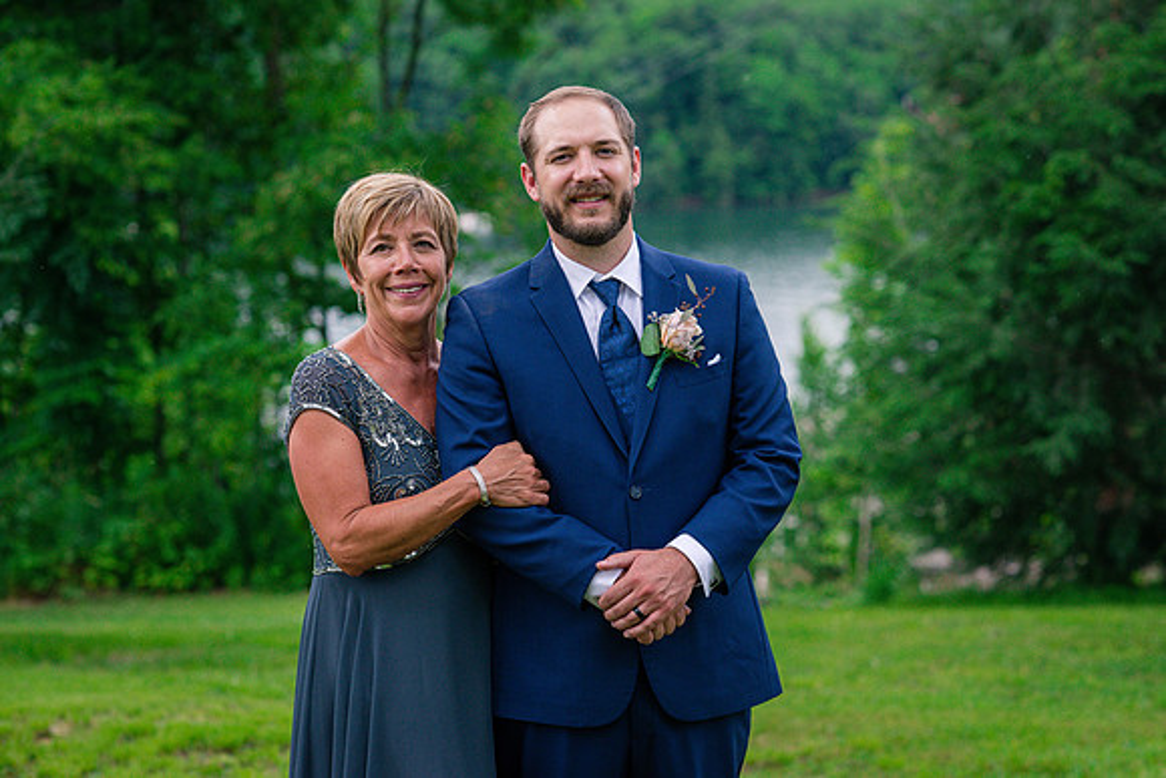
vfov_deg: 15.1
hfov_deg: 22.4
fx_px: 2944
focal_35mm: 91
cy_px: 362
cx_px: 623
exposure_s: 1/3200
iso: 500
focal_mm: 85
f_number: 3.5
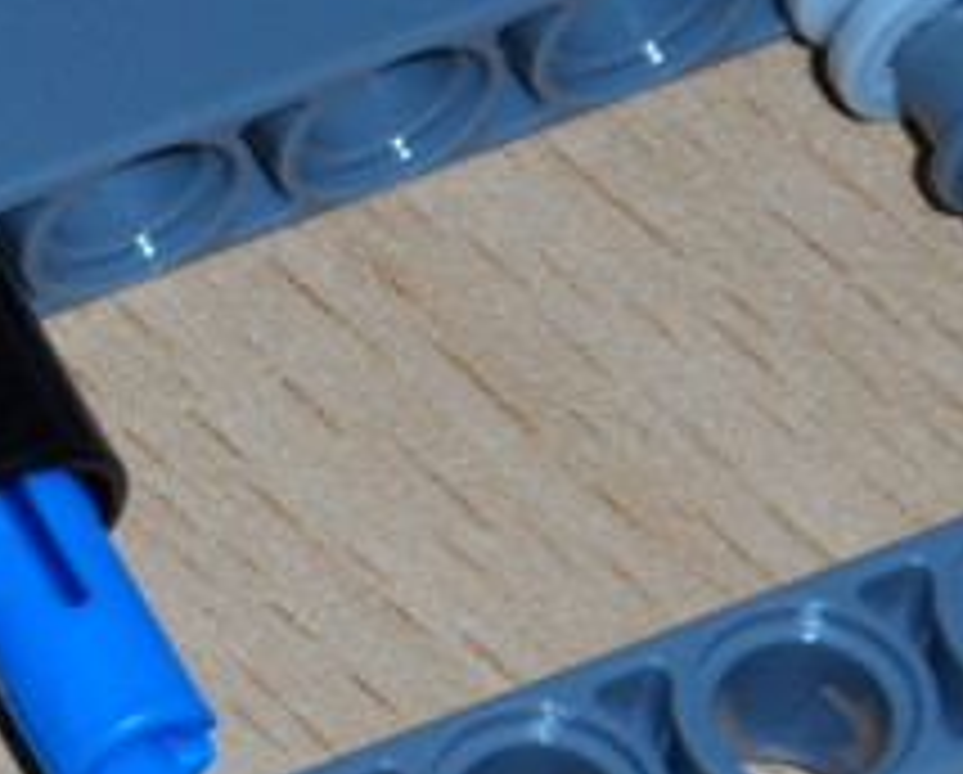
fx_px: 12164
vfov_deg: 3.6
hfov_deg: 4.5
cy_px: 362
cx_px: -315
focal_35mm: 426
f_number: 4.6
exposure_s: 1/60
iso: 100
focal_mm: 17
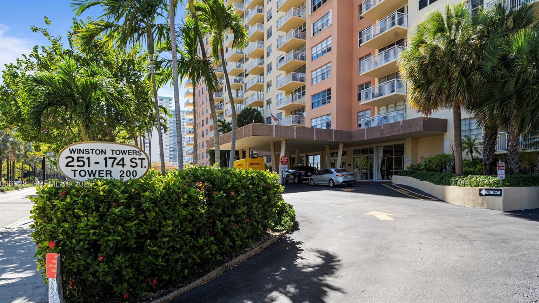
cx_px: 264
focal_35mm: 24
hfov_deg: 76.3
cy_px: 184
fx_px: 343
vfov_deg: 47.4
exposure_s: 1/125
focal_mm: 22
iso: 200
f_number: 8
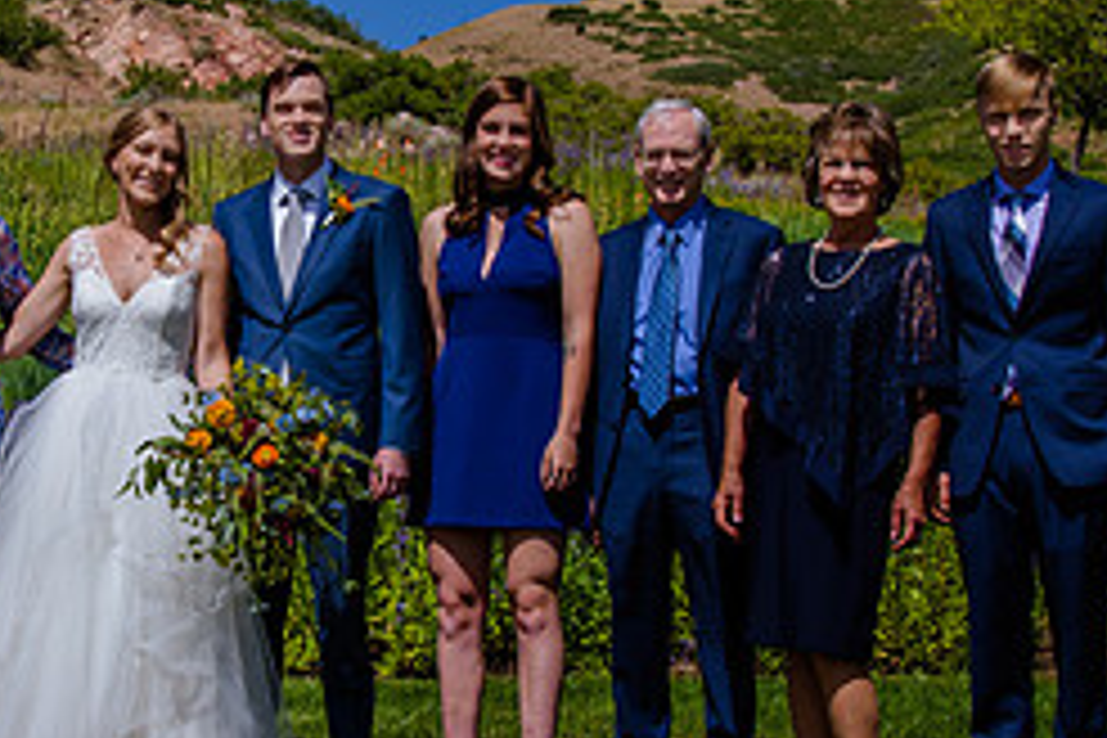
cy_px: 288
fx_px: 2737
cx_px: 262
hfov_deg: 22.6
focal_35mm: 89
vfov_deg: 15.3
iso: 200
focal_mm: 34
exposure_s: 1/250
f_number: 13
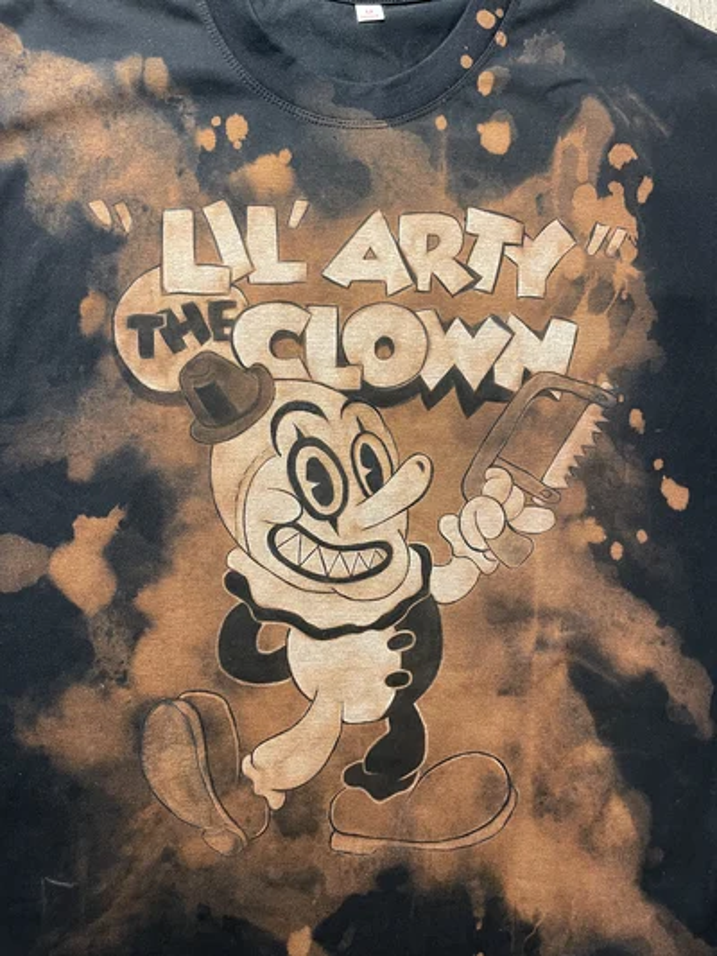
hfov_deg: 53.1
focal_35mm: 26
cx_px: 358
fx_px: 718
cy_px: 478
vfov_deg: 67.3
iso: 200
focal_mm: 4.2
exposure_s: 1/50
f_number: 1.6
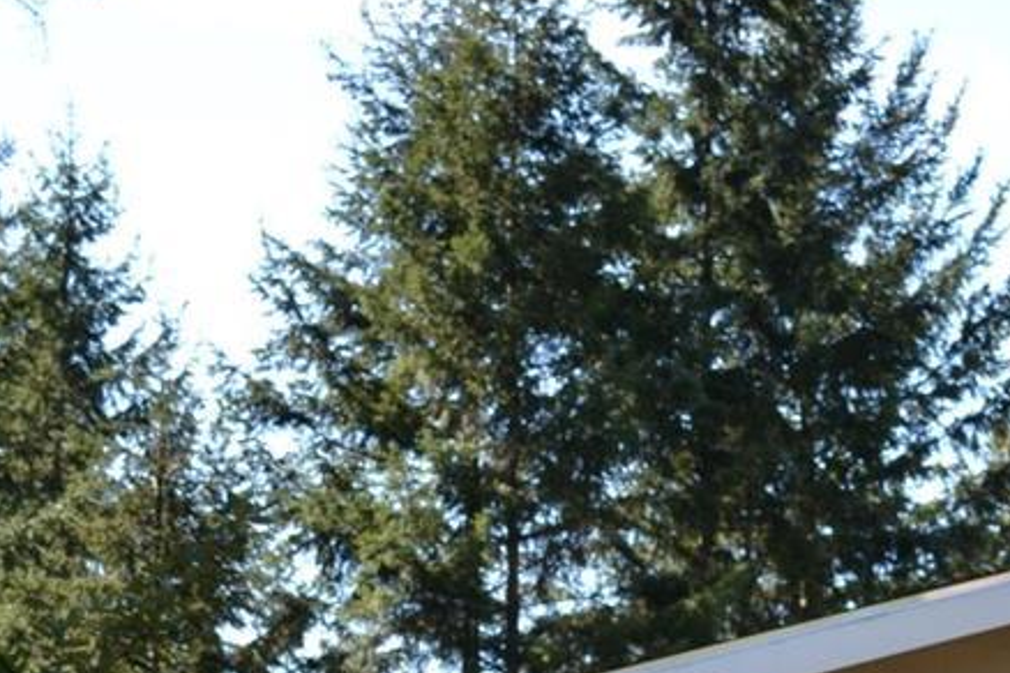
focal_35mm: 113
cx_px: 1132
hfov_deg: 17.4
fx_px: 3170
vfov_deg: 11.5
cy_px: 1088
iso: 100
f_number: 4
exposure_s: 1/200
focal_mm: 22
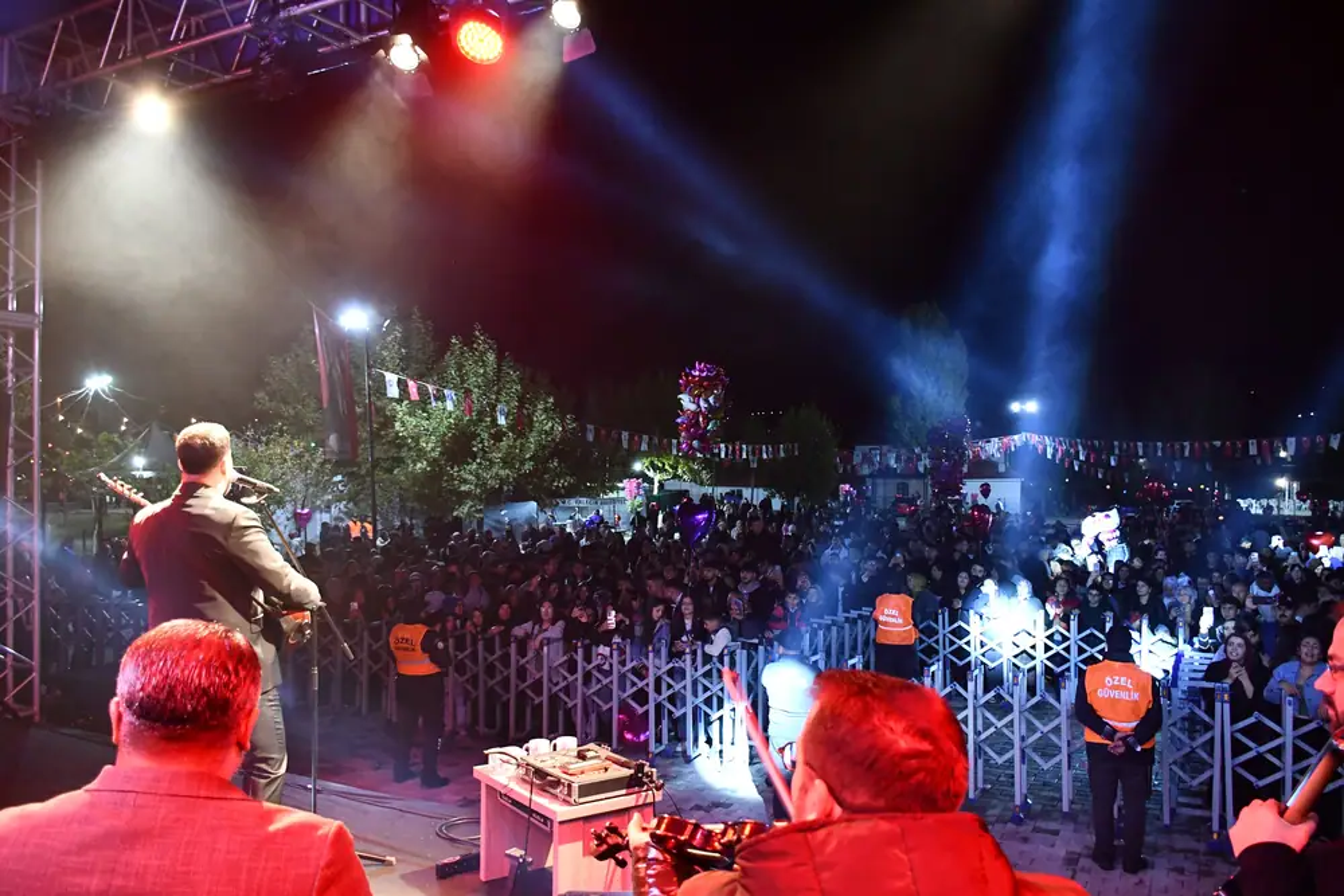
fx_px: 1008
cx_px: 672
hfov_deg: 67.4
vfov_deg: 47.9
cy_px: 448
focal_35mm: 27
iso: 3200
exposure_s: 1/125
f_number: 3.5
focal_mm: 18
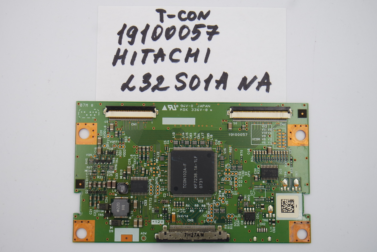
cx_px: 188
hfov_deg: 43.6
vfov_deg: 29.9
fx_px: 471
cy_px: 126
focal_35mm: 45
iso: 160
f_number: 5
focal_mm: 17
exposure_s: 1/125
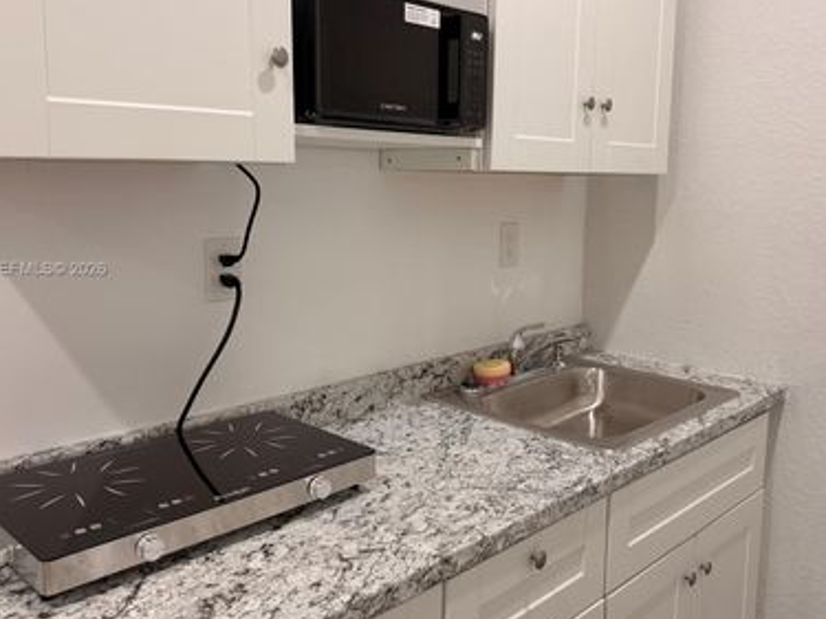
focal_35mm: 32
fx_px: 763
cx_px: 443
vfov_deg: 44.0
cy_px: 270
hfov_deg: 56.8
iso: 125
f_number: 1.78
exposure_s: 1/60
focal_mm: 6.76
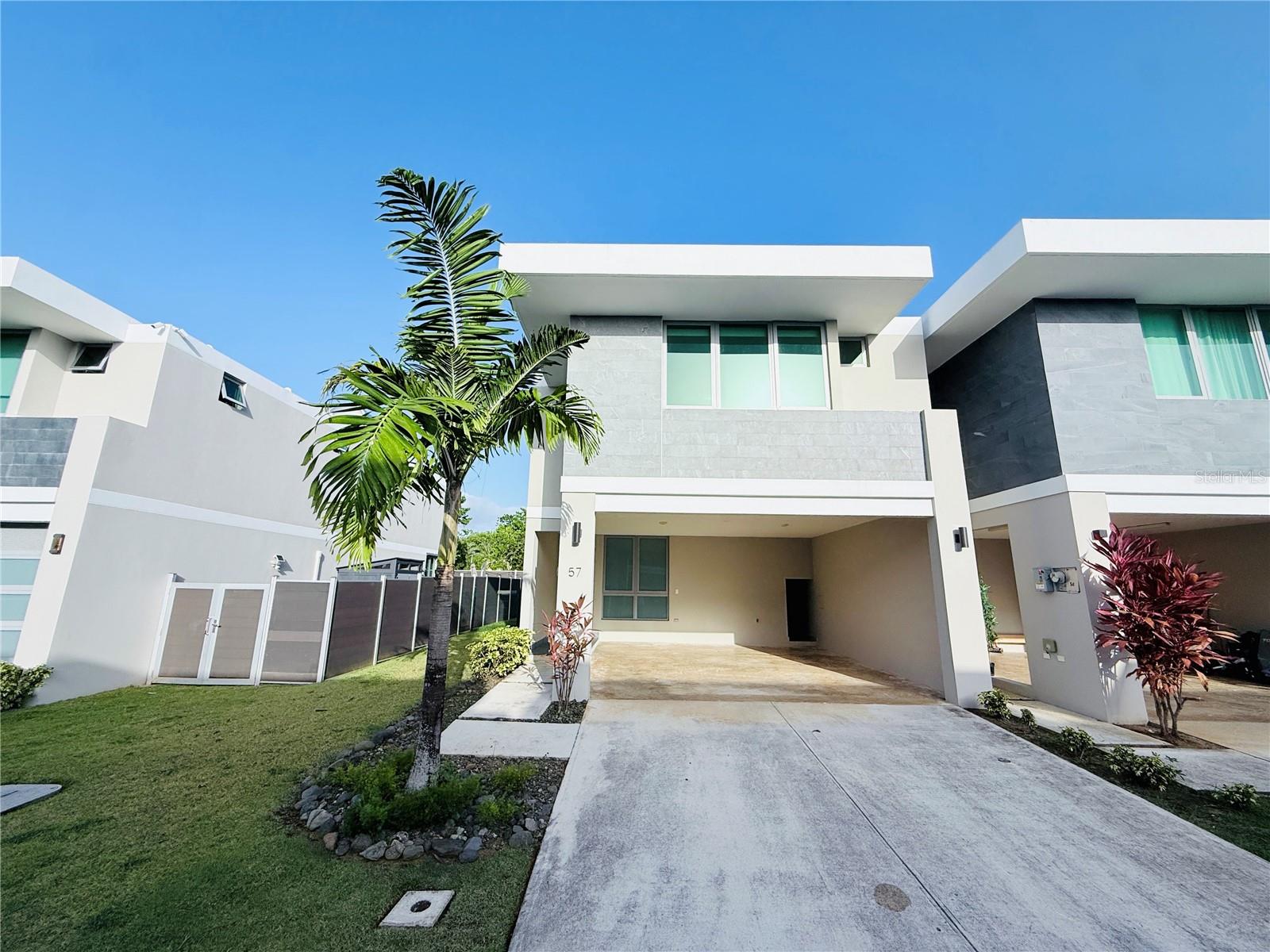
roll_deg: -1.7
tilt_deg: +13.8
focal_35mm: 14
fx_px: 514
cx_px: 635
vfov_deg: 85.7
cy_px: 476
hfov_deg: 102.1
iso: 50
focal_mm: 2.22
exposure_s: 1/2976
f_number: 2.2
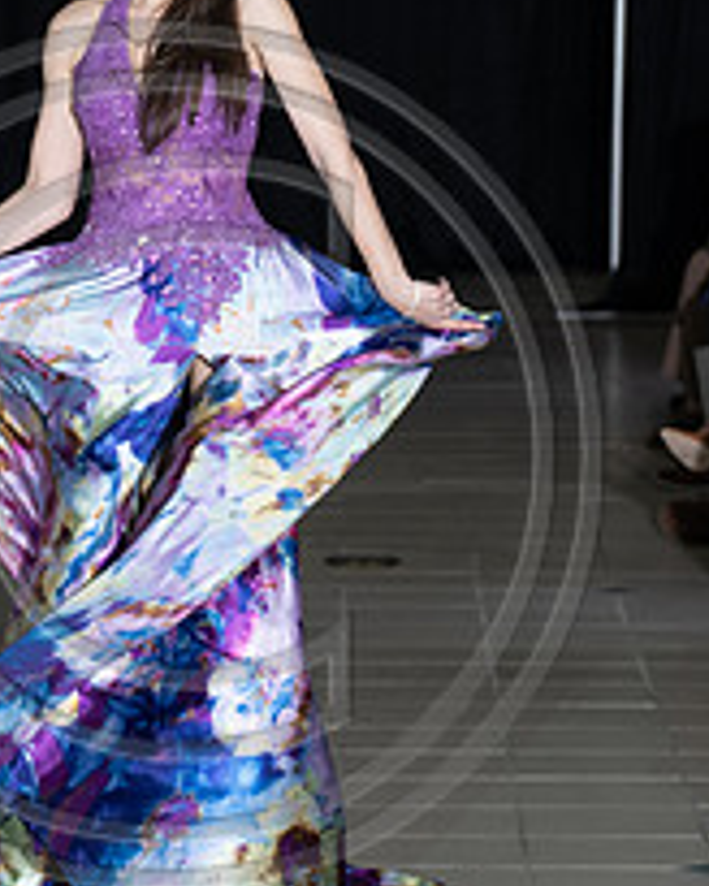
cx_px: 164
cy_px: 454
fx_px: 5666
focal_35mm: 216
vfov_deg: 8.9
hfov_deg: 7.2
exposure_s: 1/160
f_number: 5.6
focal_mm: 105
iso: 1250
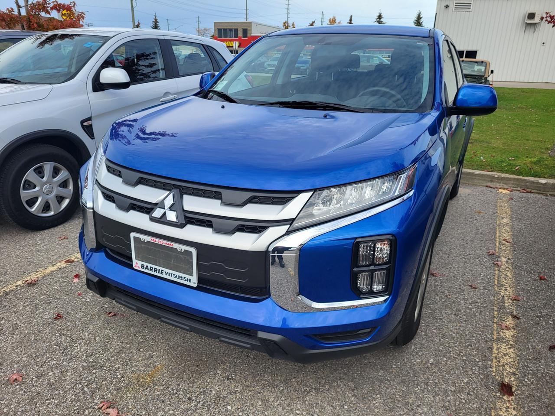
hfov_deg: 67.3
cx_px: 278
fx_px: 417
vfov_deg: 53.1
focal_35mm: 26
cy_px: 208
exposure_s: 1/631
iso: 40
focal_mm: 5.4
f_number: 1.8
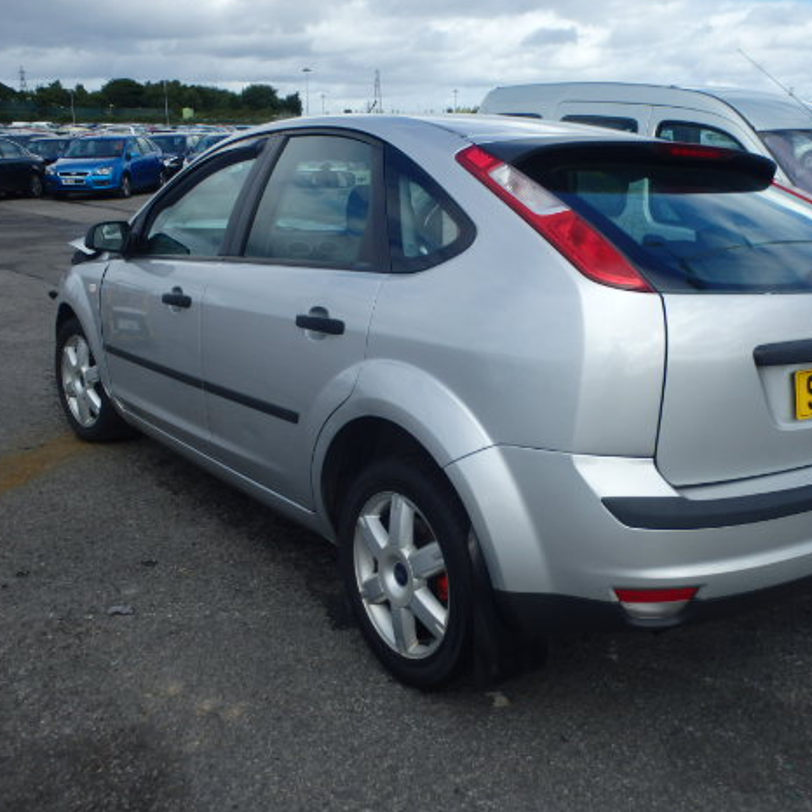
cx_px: 476
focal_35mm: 34
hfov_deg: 48.2
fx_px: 902
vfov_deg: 48.5
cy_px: 409
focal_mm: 5
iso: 125
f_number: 11
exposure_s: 1/100
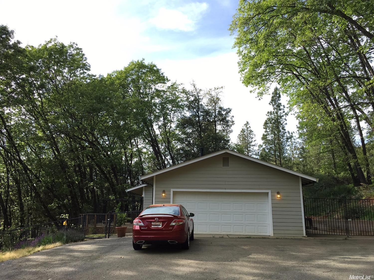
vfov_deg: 48.2
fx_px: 313
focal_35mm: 29
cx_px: 187
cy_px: 140
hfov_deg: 61.7
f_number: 2.2
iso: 25
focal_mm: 4.15
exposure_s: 1/557
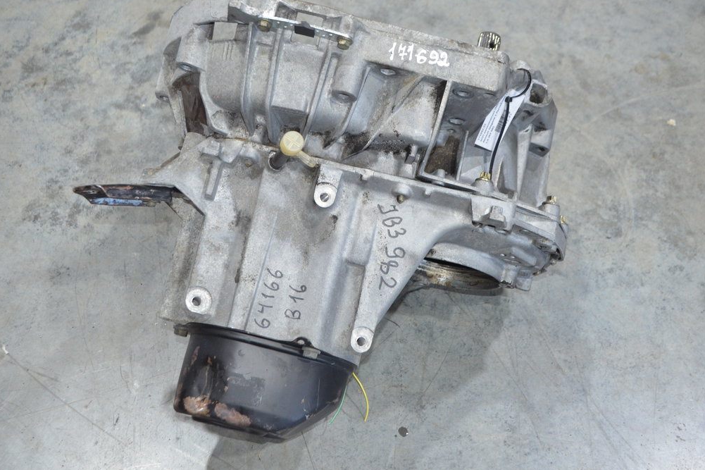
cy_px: 233
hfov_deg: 40.3
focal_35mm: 49
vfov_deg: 27.5
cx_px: 358
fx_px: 959
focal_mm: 32
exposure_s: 1/60
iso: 1250
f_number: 4.8
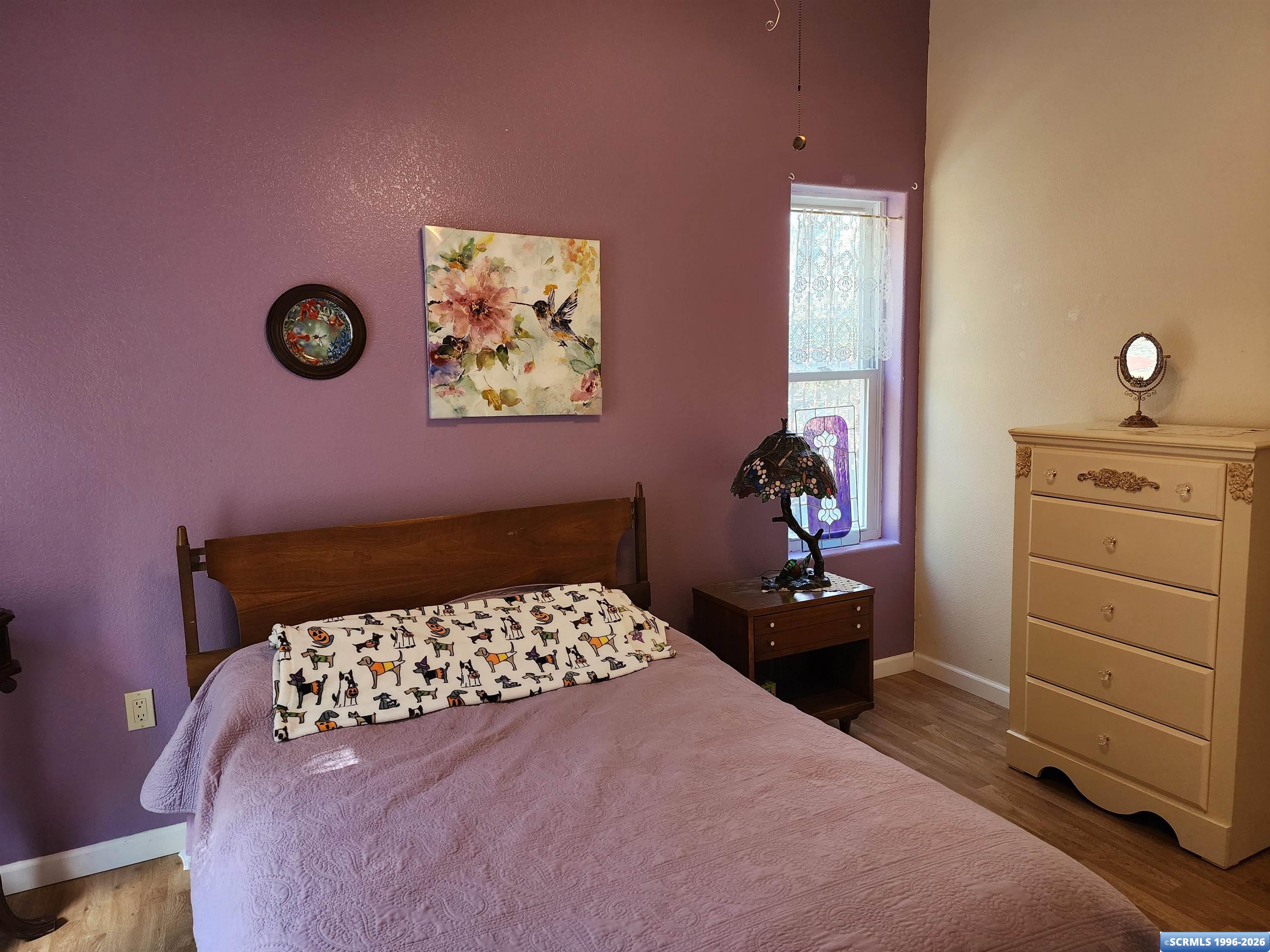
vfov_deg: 58.9
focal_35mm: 23
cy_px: 476
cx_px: 635
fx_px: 844
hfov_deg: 73.9
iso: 500
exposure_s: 1/120
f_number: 1.8
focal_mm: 6.4
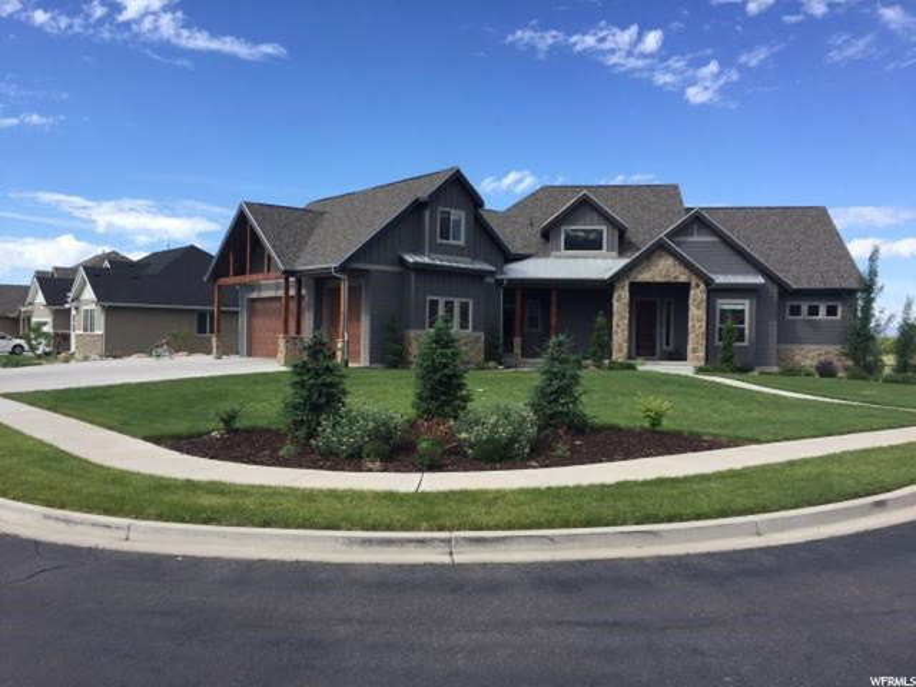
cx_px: 458
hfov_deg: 61.7
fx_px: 767
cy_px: 344
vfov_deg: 48.2
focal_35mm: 29
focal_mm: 4.15
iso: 32
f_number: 2.2
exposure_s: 1/1099
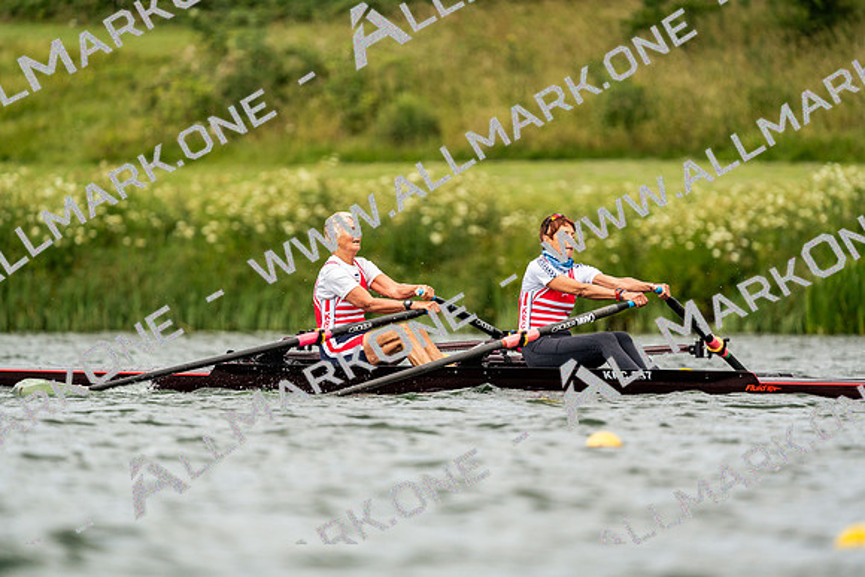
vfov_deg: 2.3
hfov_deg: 3.4
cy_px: 288
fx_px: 14419
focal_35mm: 600
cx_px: 432
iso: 500
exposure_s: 1/2000
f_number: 6.3
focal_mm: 600
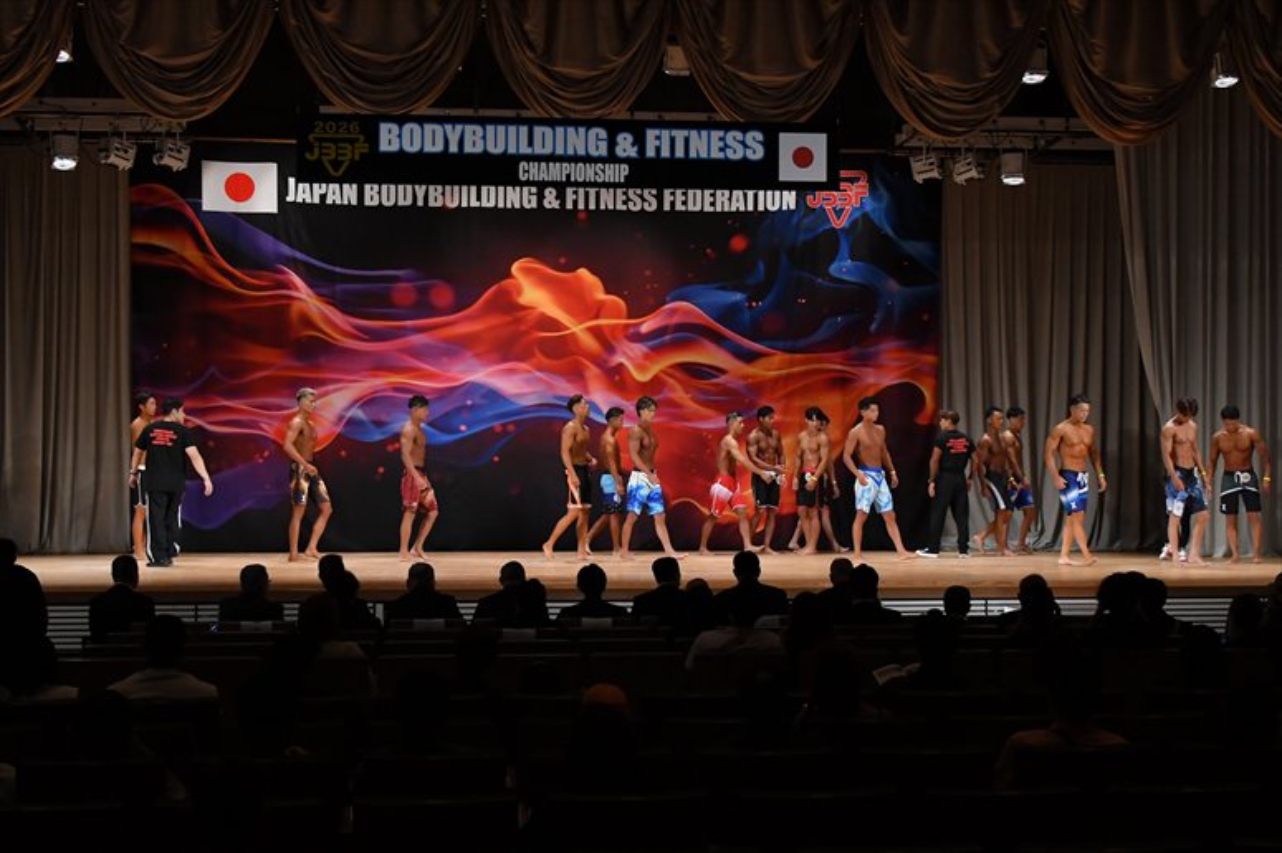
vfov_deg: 25.0
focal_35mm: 54
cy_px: 426
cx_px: 641
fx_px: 1922
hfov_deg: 36.9
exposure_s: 1/400
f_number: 5.6
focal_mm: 36
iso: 3200
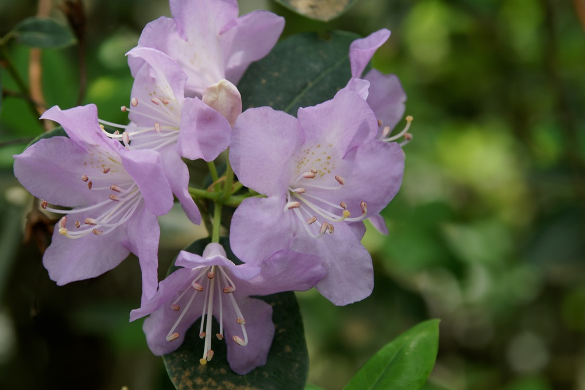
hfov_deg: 13.0
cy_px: 195
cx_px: 292
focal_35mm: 158
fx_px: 2560
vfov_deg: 8.7
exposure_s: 1/40
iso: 200
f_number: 10
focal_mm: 105
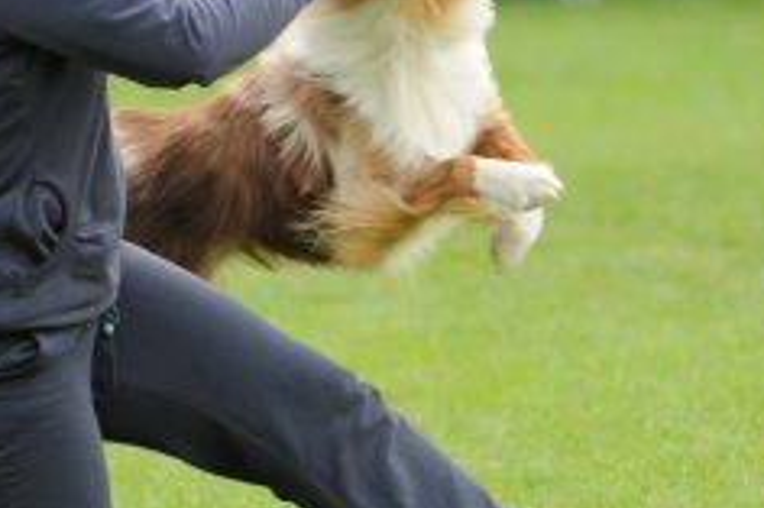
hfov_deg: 2.0
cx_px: 243
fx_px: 21525
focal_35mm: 1015
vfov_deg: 1.4
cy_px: 50
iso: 450
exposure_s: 1/1250
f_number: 2.8
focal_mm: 200
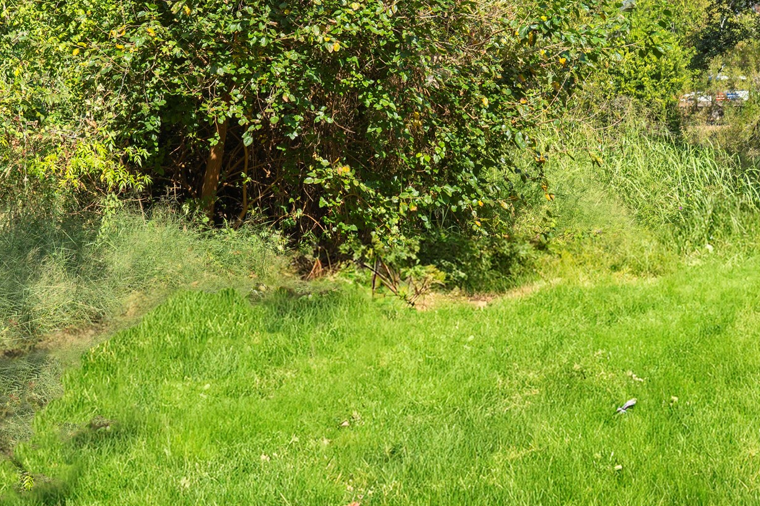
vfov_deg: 21.5
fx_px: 1309
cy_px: 79
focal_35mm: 62
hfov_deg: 32.2
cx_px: 285
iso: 100
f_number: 4.5
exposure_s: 1/250
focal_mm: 35
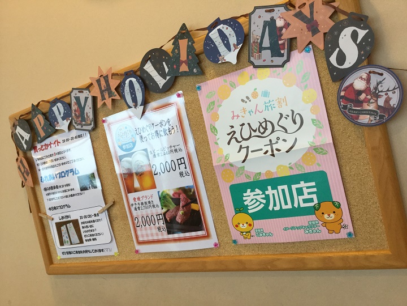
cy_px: 153
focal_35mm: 31
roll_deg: +12.0
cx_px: 204
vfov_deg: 45.4
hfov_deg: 58.4
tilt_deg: -1.5
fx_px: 364
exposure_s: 1/30
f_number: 2.4
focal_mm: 3.3
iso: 64
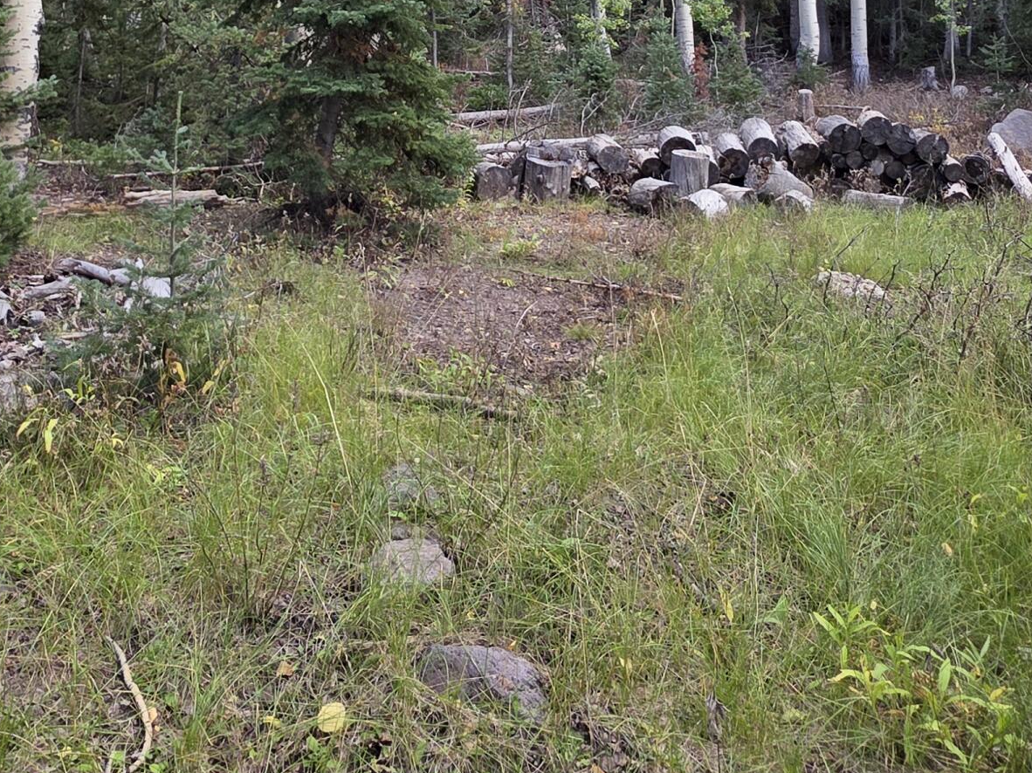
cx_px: 458
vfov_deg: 37.8
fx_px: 984
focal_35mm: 33
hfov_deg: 55.2
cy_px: -16
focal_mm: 2.2
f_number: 1.9
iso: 32
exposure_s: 1/120
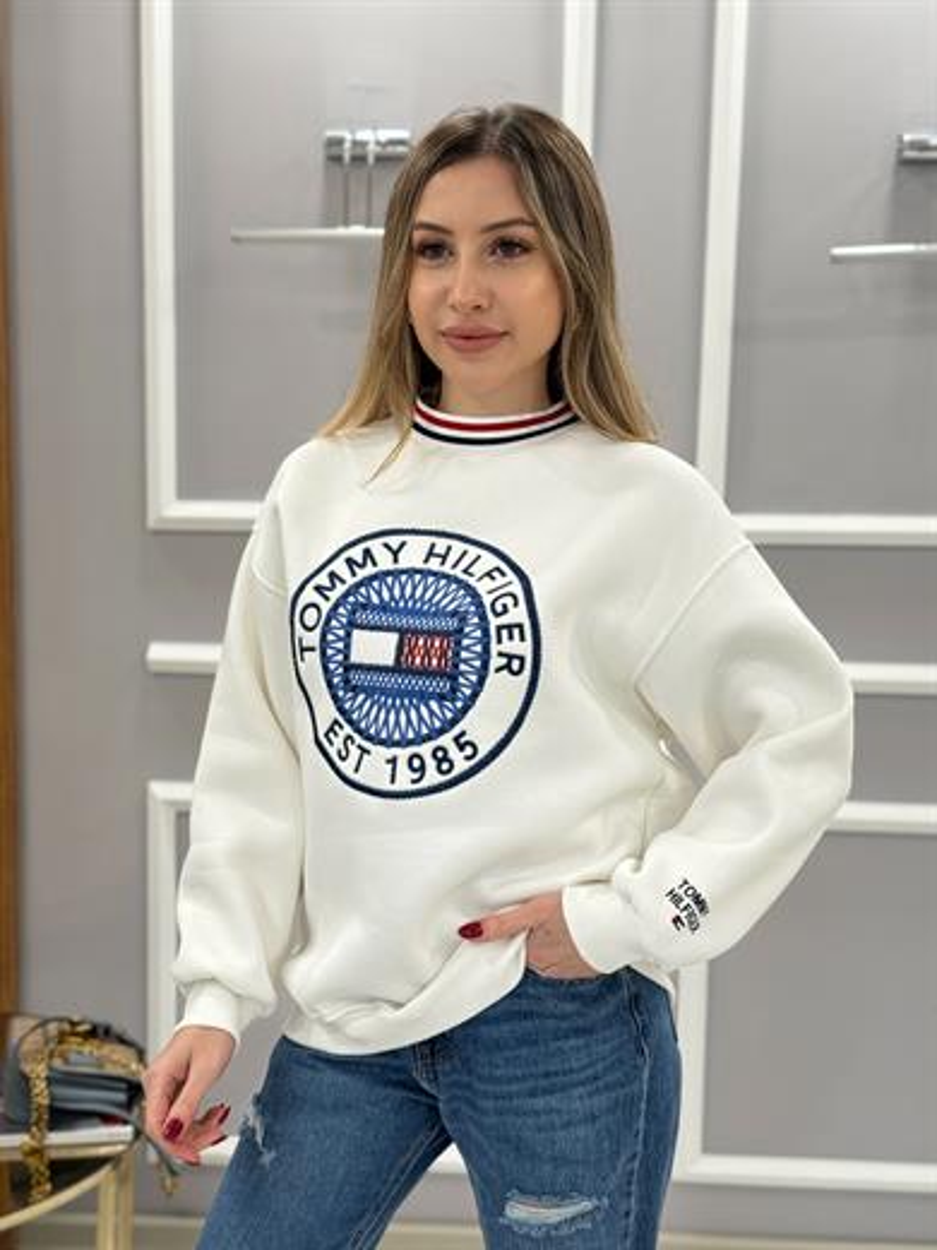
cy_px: 625
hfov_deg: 30.3
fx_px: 1732
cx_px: 468
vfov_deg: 39.7
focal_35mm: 48
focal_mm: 6.76
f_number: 1.78
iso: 64
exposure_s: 1/50
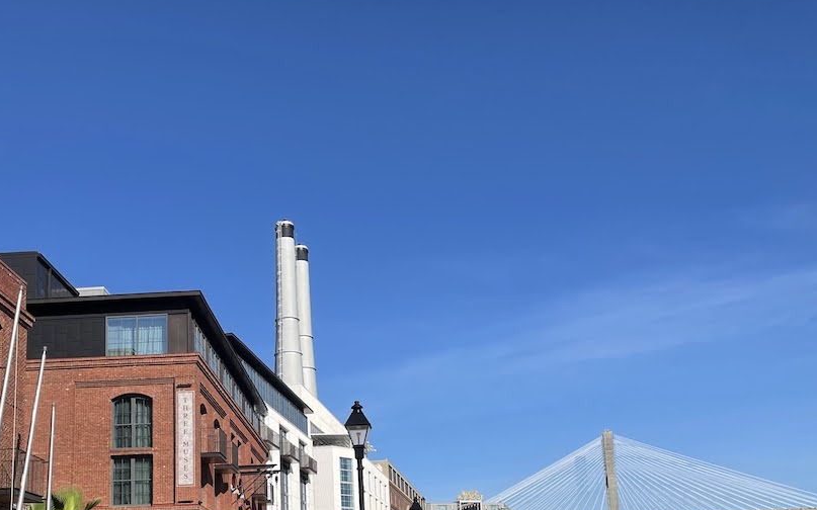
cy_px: 425
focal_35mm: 41
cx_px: 262
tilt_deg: +11.0
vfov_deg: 30.3
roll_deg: +1.4
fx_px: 913
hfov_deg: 47.3
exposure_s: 1/3401
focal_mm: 4.2
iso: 32
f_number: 1.6
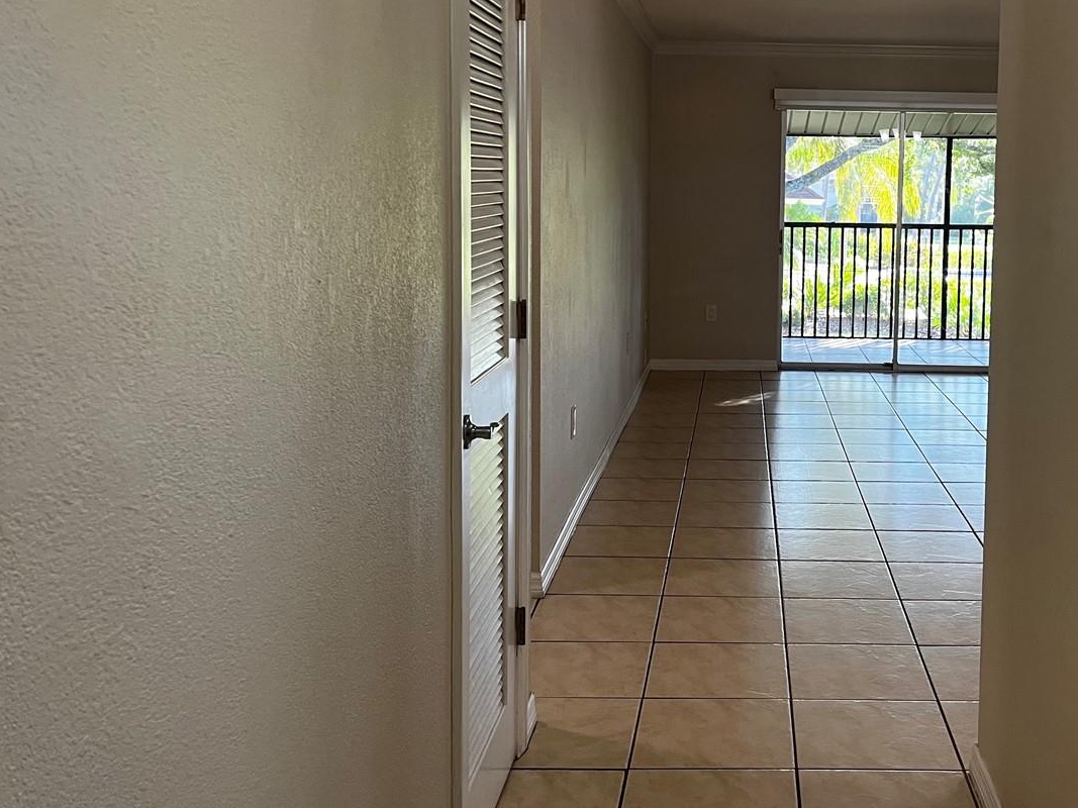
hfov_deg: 46.5
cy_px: 285
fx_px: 1214
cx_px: 780
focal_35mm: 39
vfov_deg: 36.5
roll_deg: -0.7
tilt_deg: -5.0
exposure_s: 1/60
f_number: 1.6
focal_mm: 5.1
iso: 80
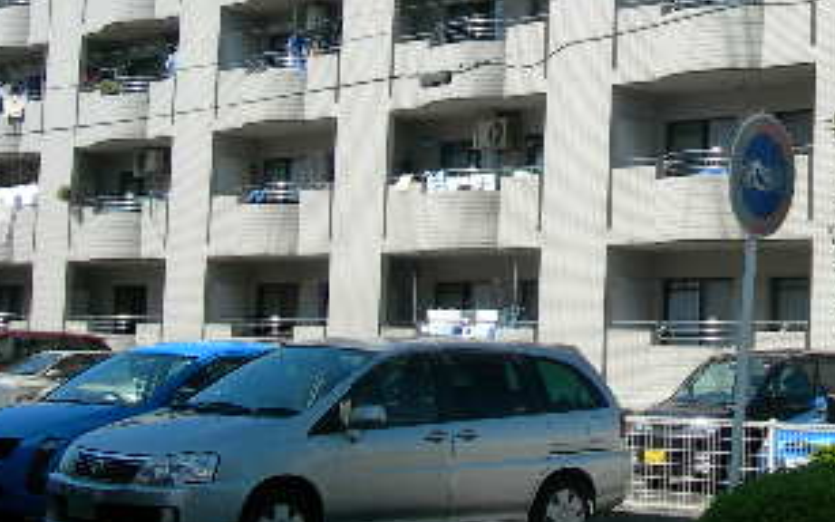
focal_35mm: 84
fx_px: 1912
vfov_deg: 15.5
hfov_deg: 23.9
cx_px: 764
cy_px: 103
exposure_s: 1/393
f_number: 4.8
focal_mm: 7.8
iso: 50
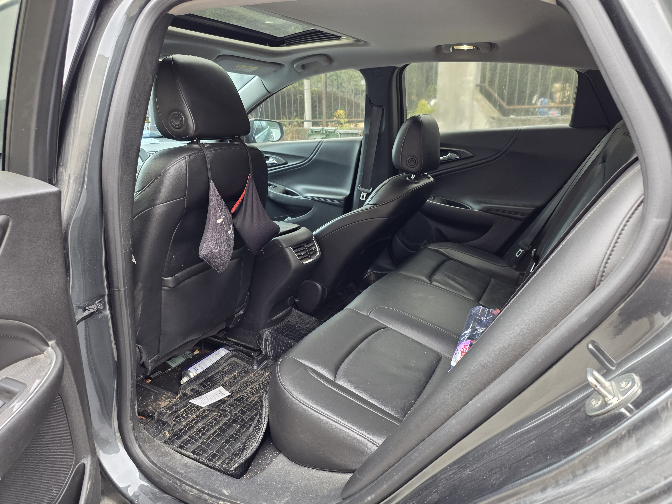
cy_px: 252
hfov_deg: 73.9
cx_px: 336
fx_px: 446
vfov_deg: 58.9
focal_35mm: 23
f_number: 1.7
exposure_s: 1/100
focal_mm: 6.25
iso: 125
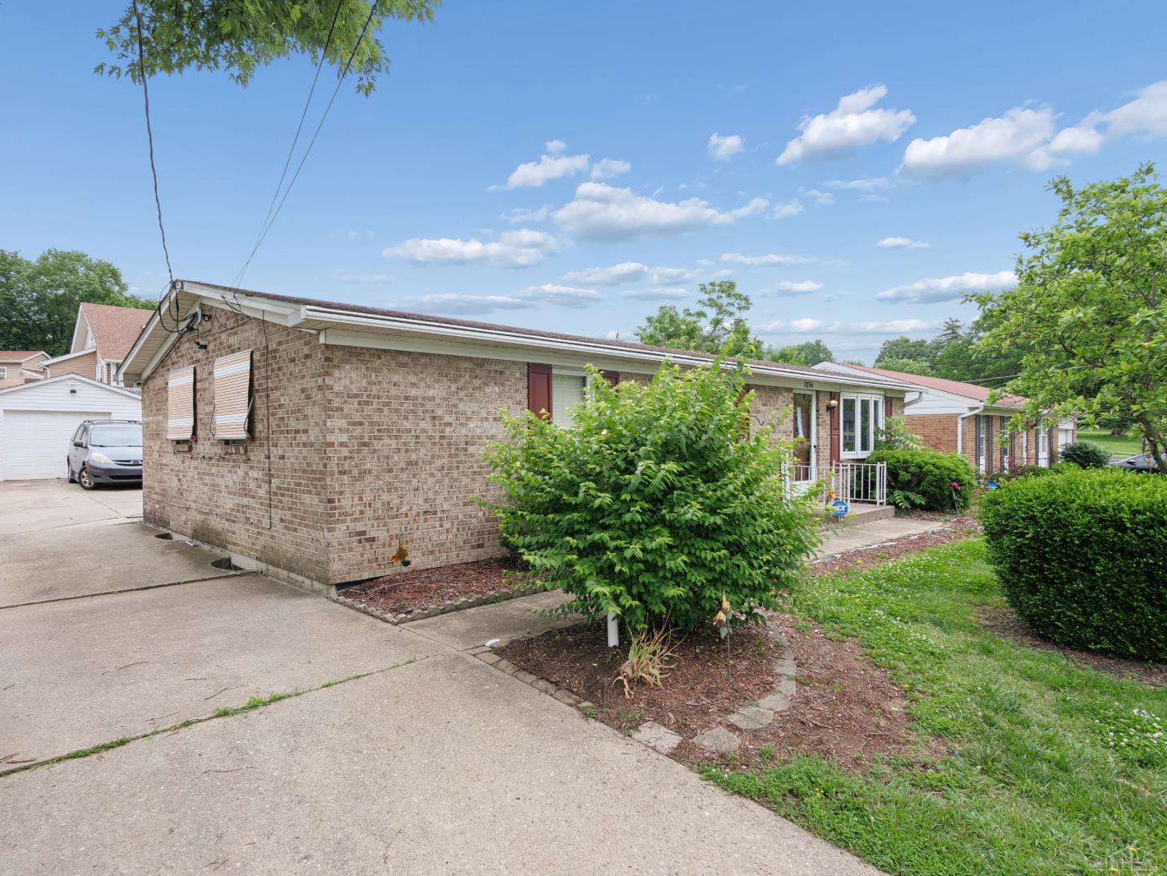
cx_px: 574
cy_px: 448
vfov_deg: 68.7
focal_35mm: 19
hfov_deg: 84.7
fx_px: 641
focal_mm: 9
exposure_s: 1/80
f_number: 8
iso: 200
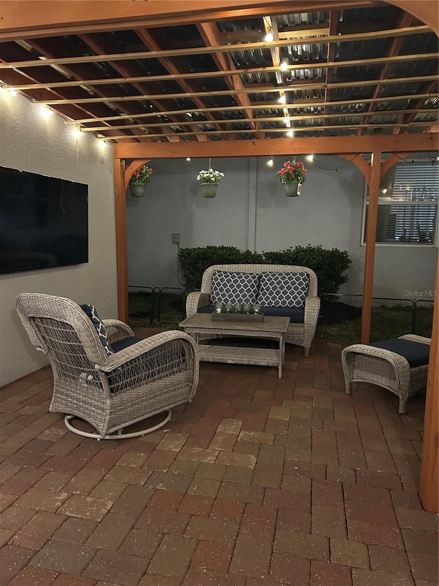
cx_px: 220
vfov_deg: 67.3
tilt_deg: -7.8
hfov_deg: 53.1
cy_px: 293
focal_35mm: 26
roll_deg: -0.9
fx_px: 440
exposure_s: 1/30
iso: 800
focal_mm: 5.7
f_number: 1.5
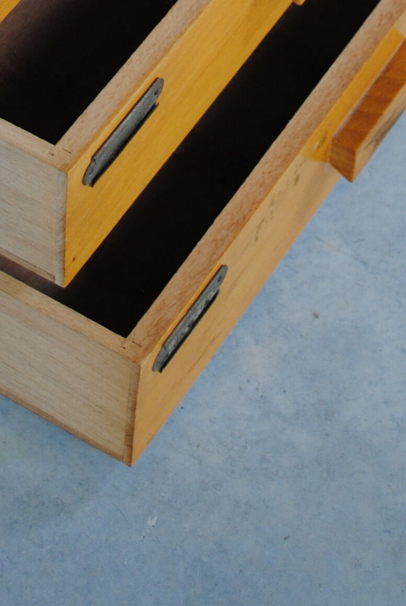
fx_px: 2698
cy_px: -315
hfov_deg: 8.6
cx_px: 63
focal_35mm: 160
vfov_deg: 12.2
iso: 200
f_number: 4.8
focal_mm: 32
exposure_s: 1/60
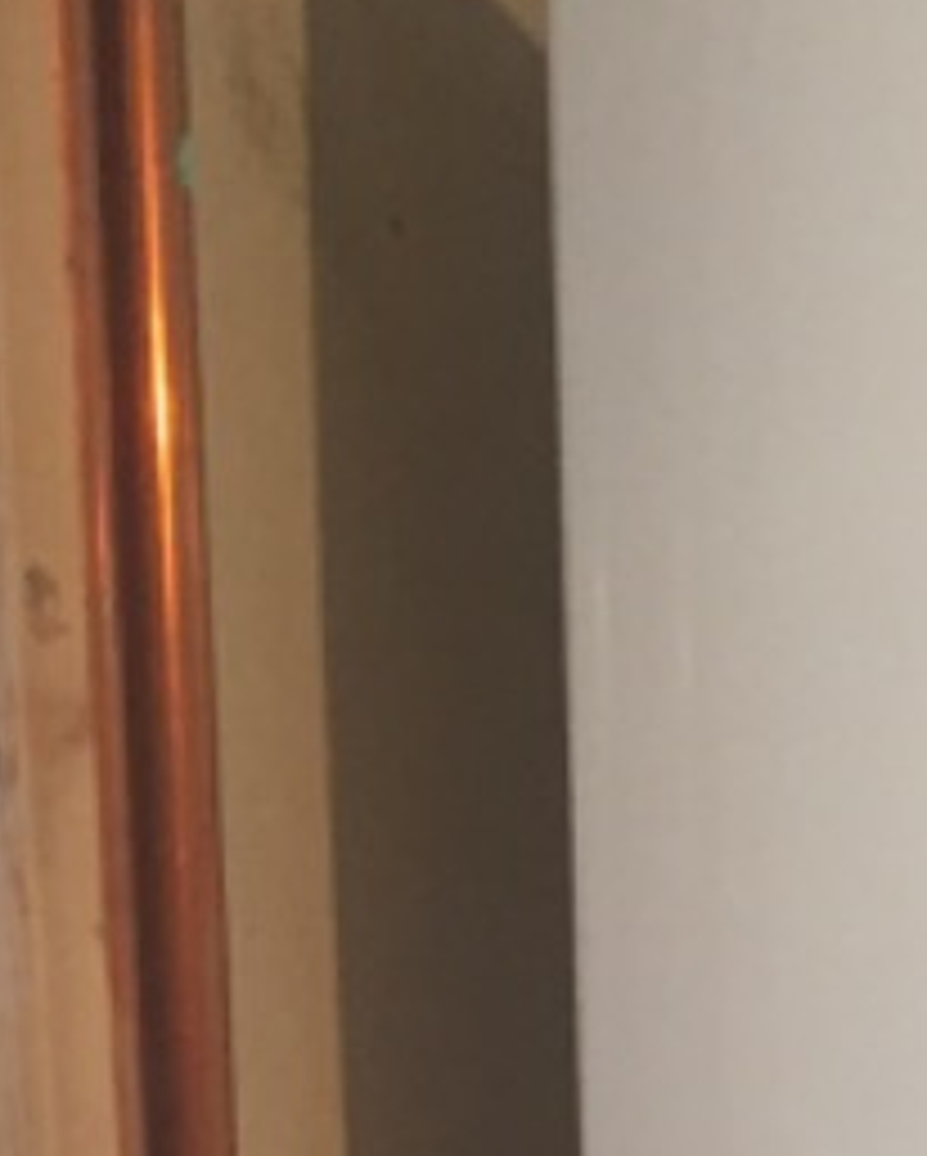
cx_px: 1534
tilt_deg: -5.0
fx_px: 4522
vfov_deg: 13.3
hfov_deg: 11.1
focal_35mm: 132
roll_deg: +1.4
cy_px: 2020
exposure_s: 1/33
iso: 160
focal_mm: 4.15
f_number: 2.2
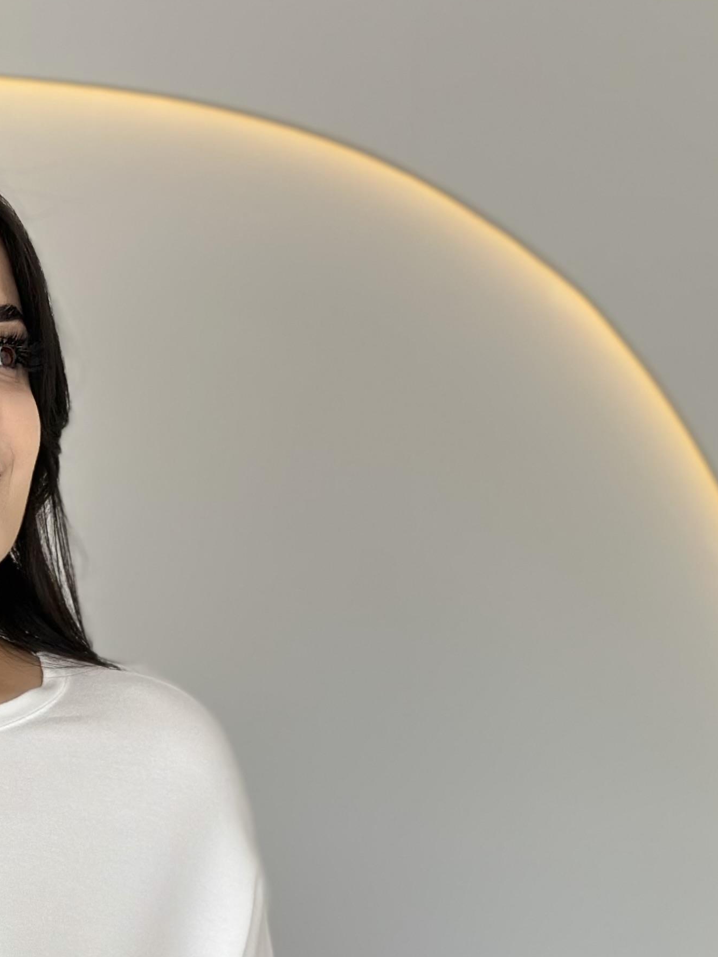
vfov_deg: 17.5
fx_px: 3014
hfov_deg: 13.4
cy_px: 1019
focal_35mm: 109
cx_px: 2
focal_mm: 6.86
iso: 80
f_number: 1.78
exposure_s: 1/251
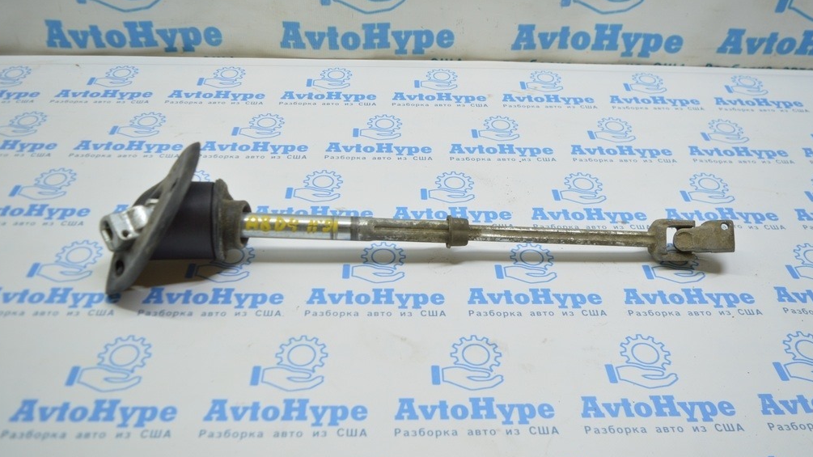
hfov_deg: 61.0
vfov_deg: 36.7
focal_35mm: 32
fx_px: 690
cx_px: 402
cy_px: 221
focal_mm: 20
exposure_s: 1/80
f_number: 3.5
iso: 400
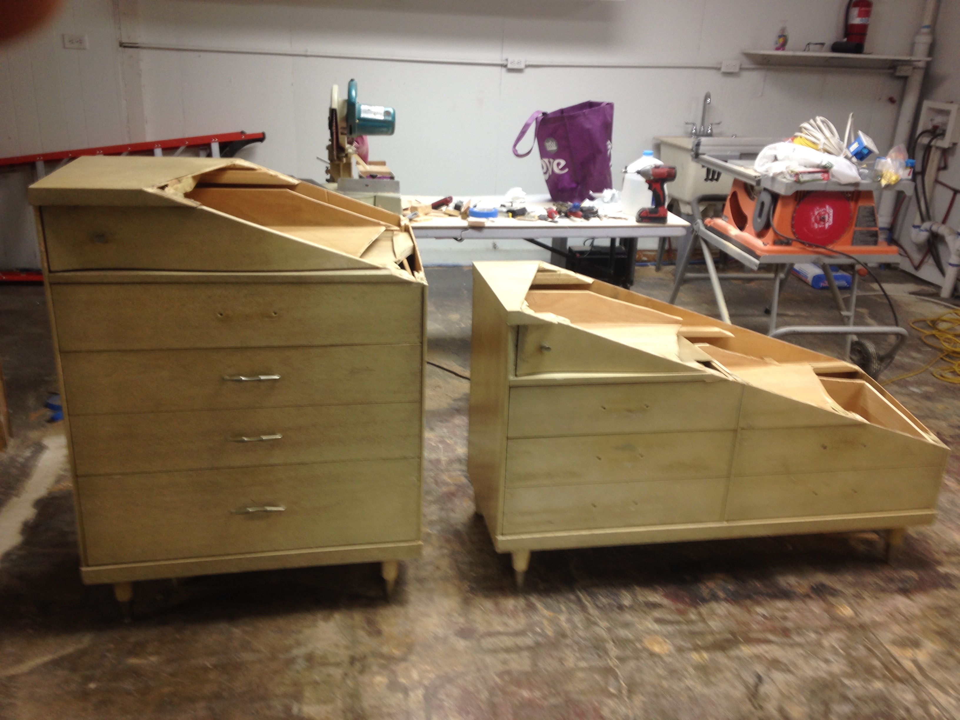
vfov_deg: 42.9
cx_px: 480
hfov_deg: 55.4
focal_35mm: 33
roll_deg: -4.6
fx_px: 915
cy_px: 360
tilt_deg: -21.3
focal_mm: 4.12
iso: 50
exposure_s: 1/20
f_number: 2.4
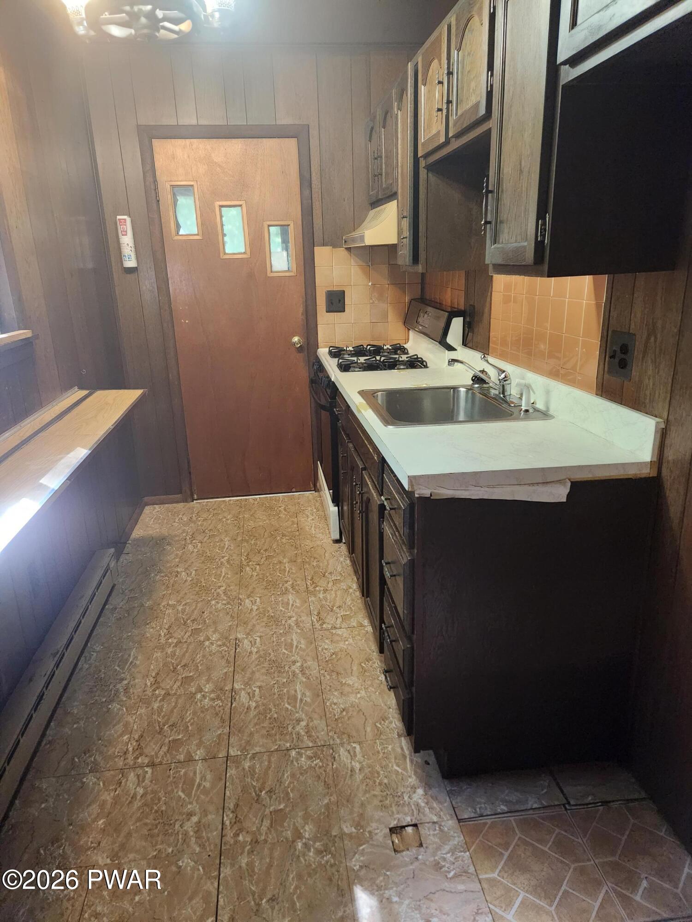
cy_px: 461
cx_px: 346
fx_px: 613
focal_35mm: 23
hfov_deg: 58.9
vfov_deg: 73.9
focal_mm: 5.4
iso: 1000
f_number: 1.8
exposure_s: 1/120
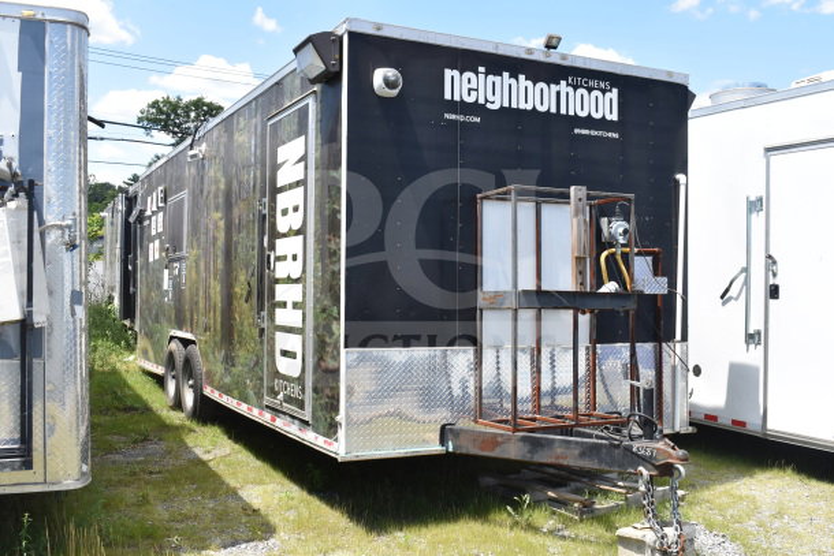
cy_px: 278
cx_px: 417
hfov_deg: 53.1
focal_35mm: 36
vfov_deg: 36.9
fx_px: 834
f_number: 7.1
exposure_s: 1/200
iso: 200
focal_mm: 24
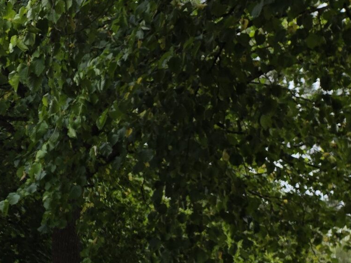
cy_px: 256
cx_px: -229
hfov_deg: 20.1
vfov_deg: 18.5
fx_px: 791
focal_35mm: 78
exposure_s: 1/661
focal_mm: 5.4
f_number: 1.8
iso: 25
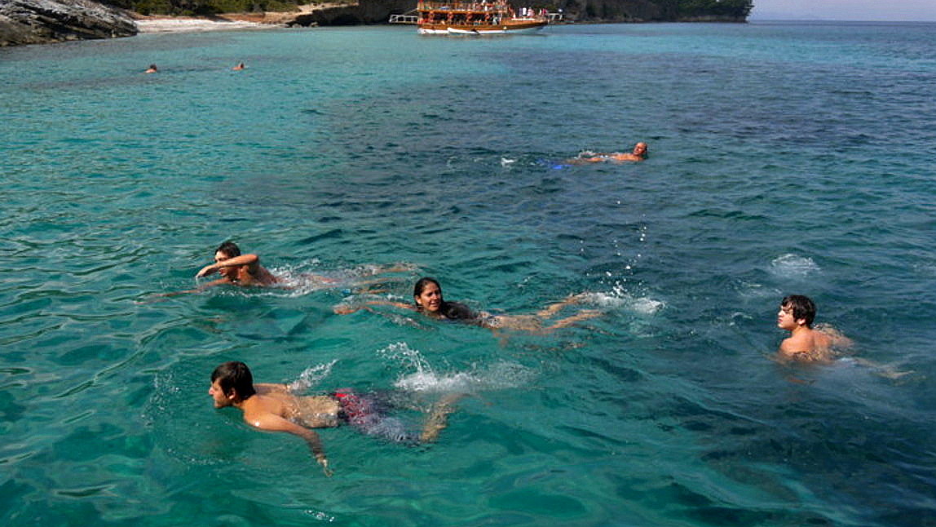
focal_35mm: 34
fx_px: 844
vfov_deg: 34.4
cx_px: 470
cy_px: 178
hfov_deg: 58.0
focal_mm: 14
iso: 100
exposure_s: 1/400
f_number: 8
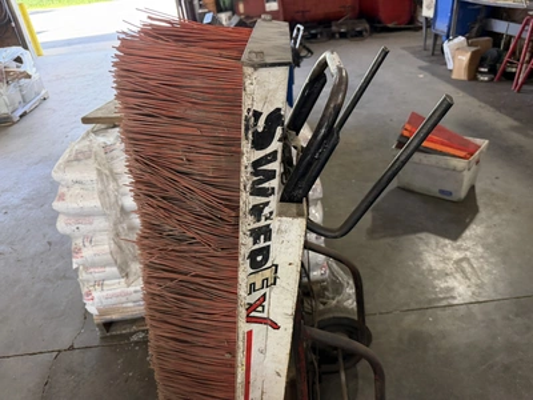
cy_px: 200
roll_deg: +6.8
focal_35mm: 24
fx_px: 370
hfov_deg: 71.6
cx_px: 266
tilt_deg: -30.7
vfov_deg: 56.8
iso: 250
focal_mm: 6.76
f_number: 1.78
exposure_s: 1/120
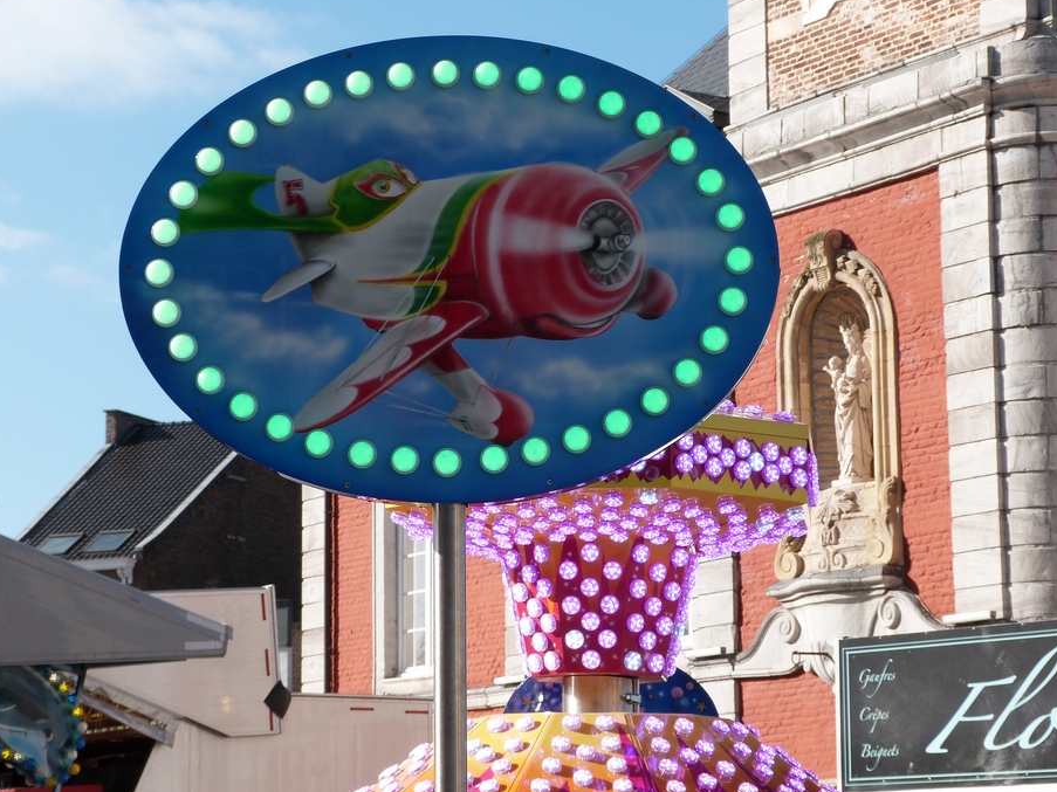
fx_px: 3145
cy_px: 385
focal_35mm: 103
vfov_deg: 14.4
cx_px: 503
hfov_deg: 19.1
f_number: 5.6
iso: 100
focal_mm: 16.8
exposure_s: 1/320
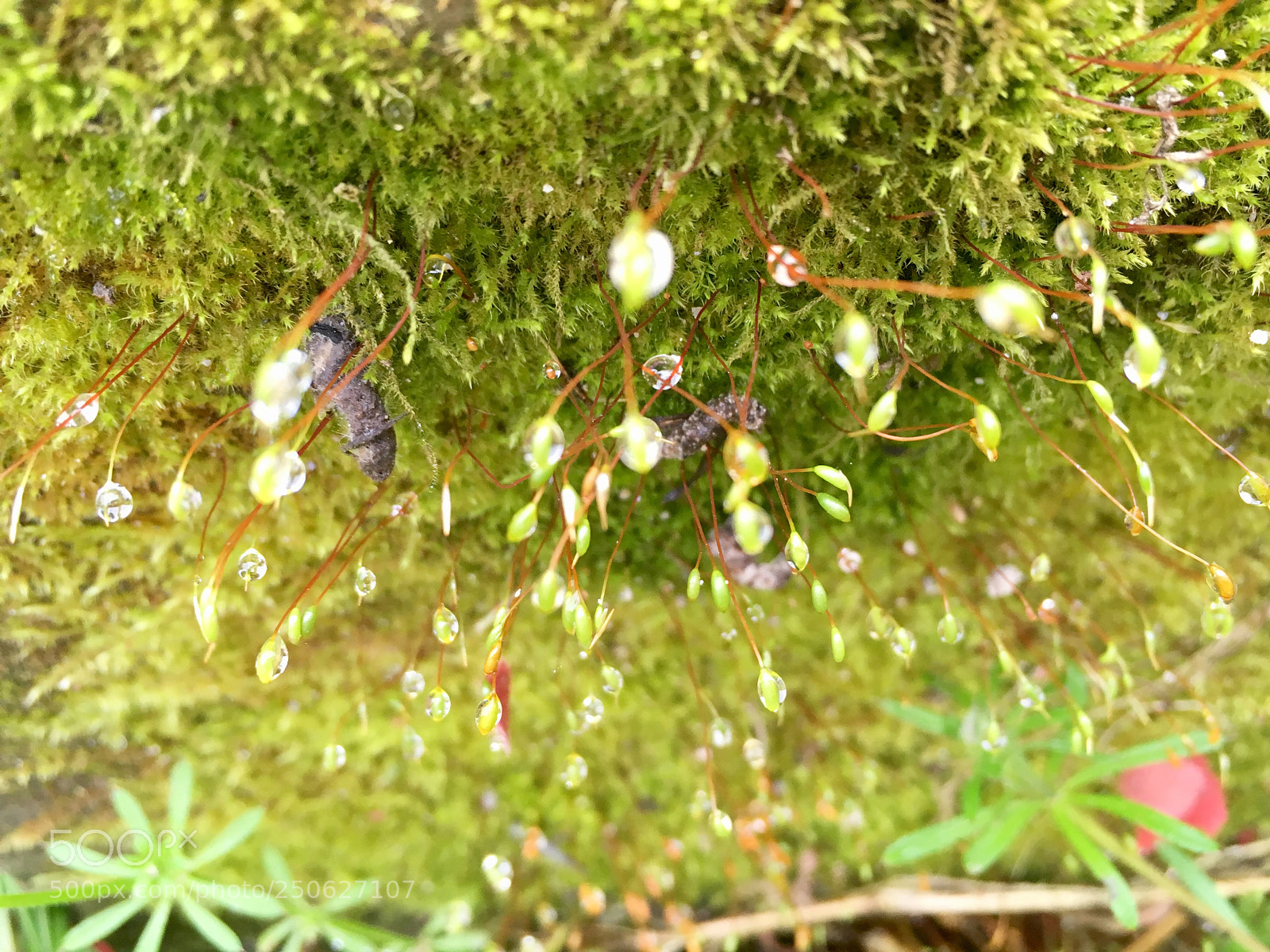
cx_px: 635
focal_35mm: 29
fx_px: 1064
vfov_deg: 48.2
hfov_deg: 61.7
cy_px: 476
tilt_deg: -72.9
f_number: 2.2
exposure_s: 1/33
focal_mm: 4.15
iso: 40
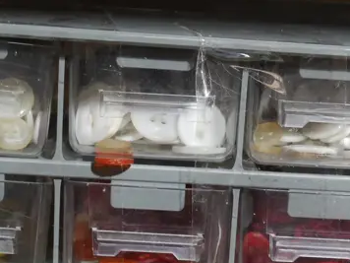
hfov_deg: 13.7
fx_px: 1456
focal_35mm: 144
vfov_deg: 10.0
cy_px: 376
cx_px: 236
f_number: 5.3
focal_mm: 25
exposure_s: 1/60
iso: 1000
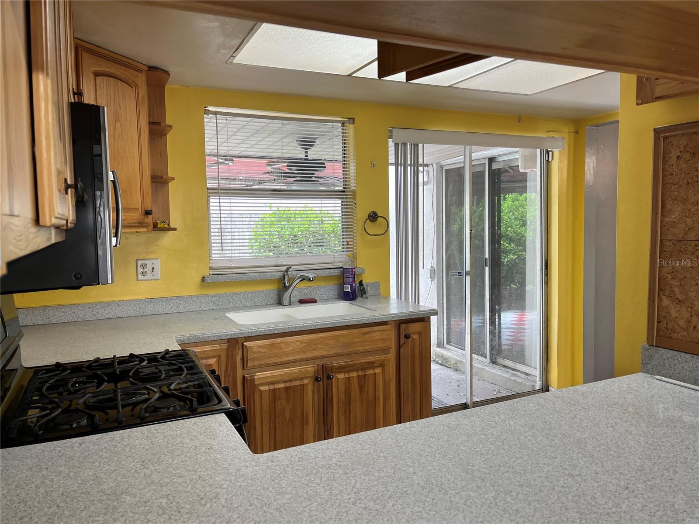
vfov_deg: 53.1
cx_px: 350
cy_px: 262
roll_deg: +1.5
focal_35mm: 26
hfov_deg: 67.3
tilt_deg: -4.9
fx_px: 525
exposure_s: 1/120
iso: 100
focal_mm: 5.1
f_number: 1.6
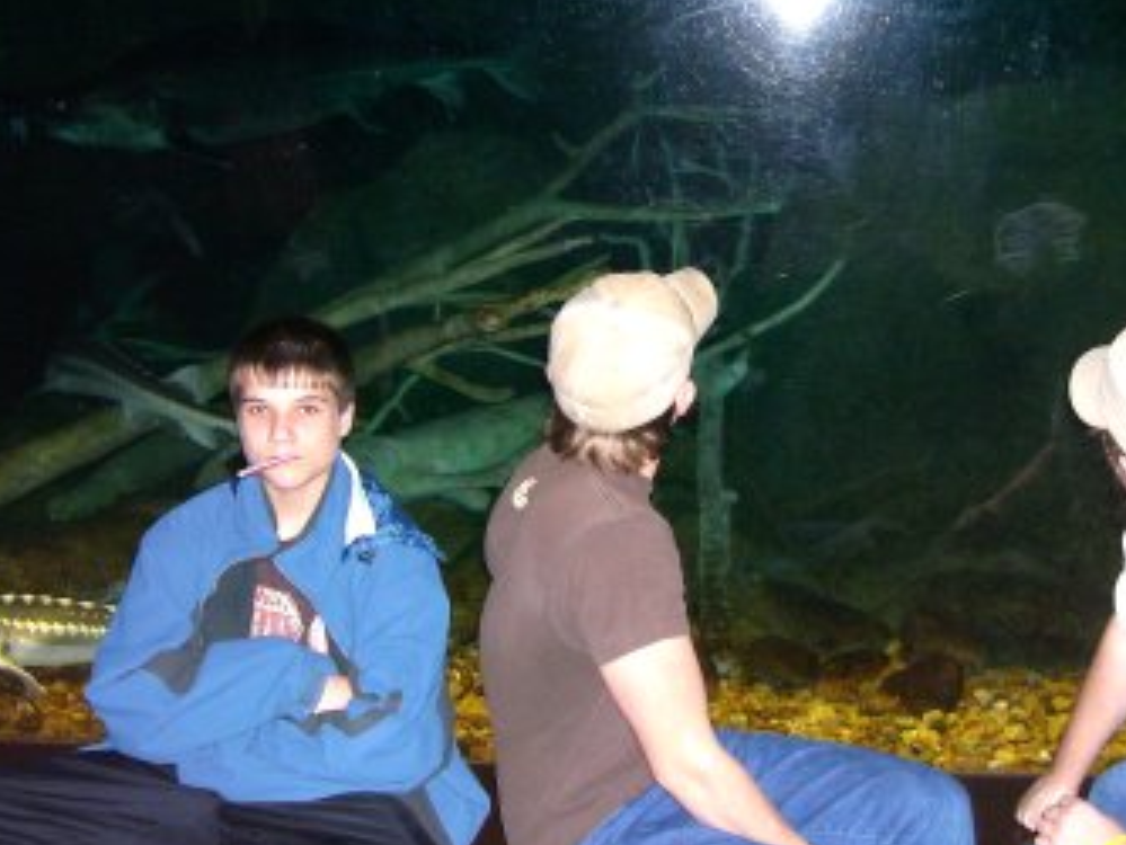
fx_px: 1497
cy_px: 372
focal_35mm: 46
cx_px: 730
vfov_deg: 31.5
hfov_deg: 40.8
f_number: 2.7
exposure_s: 1/60
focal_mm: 5.6
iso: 125
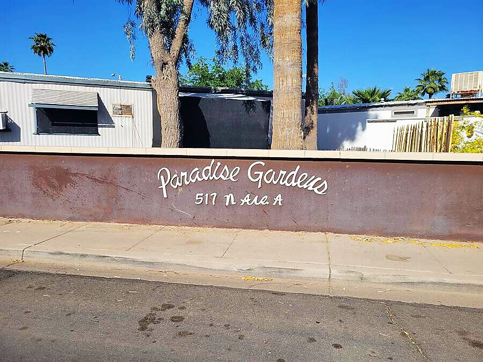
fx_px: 363
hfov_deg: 67.3
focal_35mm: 26
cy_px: 181
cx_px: 242
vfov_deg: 53.1
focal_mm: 5.4
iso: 40
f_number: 1.8
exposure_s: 1/3117
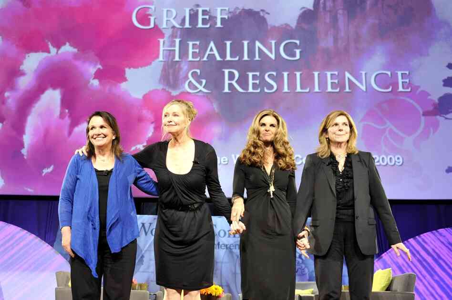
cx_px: 226
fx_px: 401
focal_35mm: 32
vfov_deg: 41.0
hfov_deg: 58.8
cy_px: 150
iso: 2500
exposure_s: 1/320
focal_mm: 32
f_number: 2.8
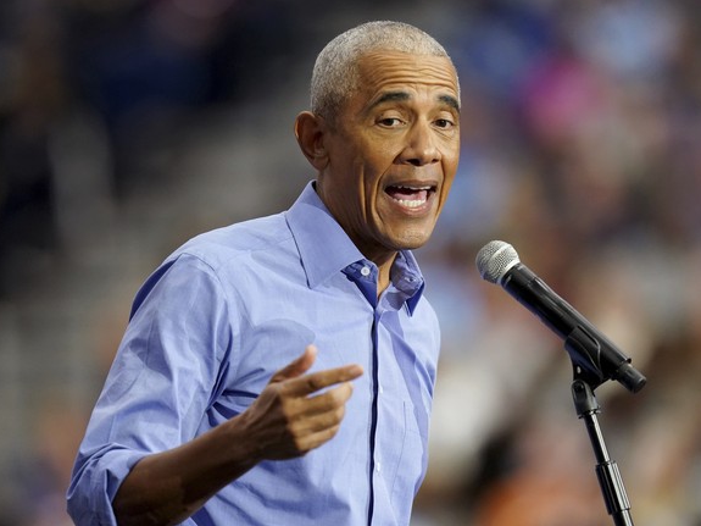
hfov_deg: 4.6
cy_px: 263
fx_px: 8807
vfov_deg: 3.4
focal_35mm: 435
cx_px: 369
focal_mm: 400
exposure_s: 1/320
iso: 5000
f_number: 3.5
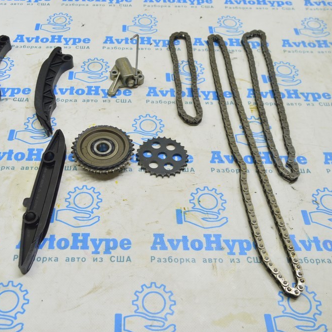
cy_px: 165
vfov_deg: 42.8
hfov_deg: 42.5
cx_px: 121
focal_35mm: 39
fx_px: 423
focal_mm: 20
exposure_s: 1/20
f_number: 5.6
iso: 400
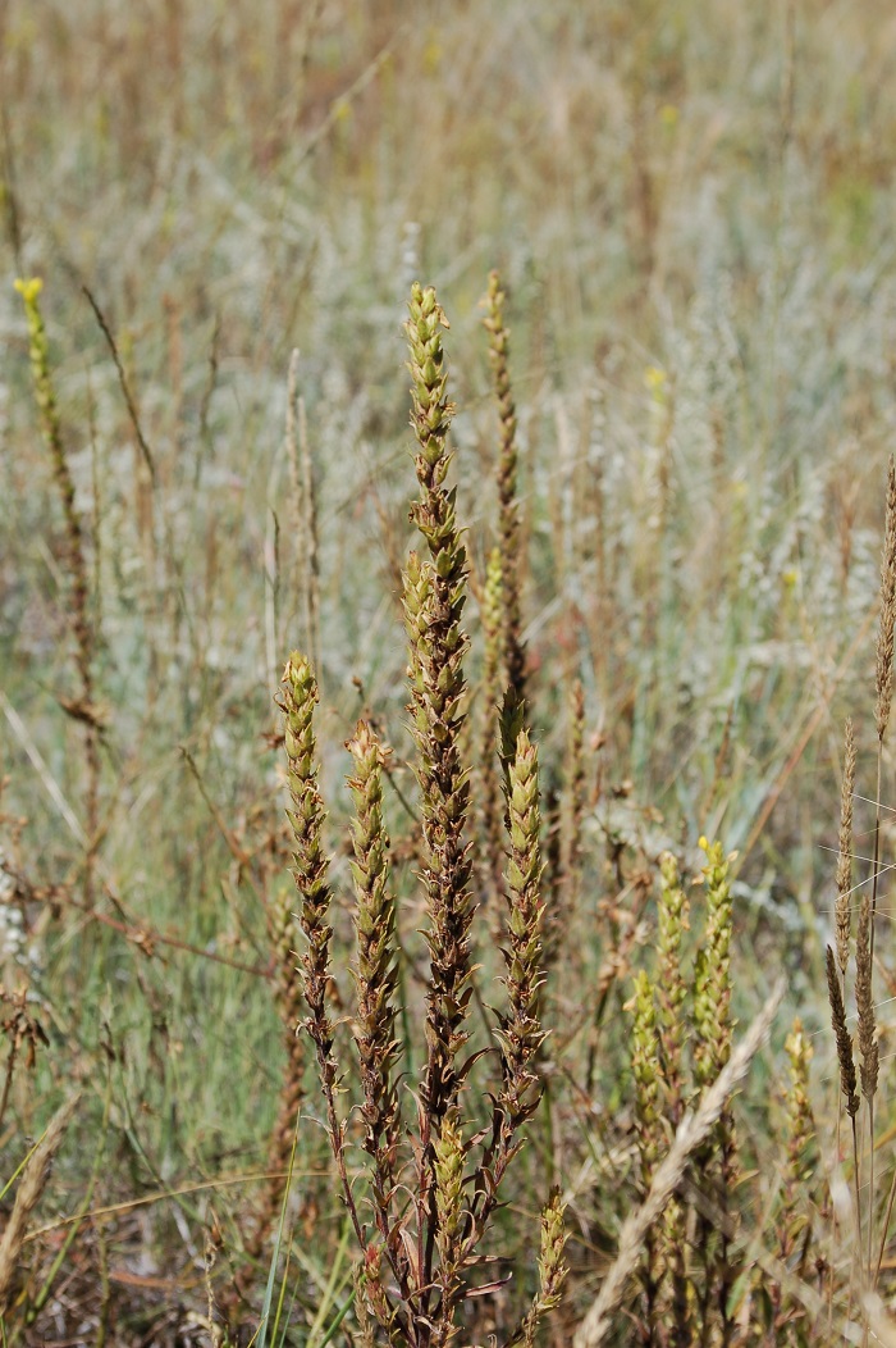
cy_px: 674
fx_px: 2803
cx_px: 448
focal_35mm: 75
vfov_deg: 27.0
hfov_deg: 18.2
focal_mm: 50
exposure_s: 1/320
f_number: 9
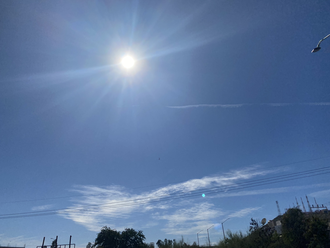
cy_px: 124
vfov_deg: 53.1
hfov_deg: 67.3
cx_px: 165
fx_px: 248
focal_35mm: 26
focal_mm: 4.25
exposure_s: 1/14286
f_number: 1.8
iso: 40
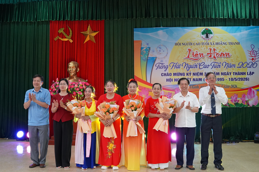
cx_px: 130
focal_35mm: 36
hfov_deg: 53.1
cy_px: 86
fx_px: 259
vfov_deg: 36.9
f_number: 4
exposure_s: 1/160
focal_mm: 24
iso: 3200
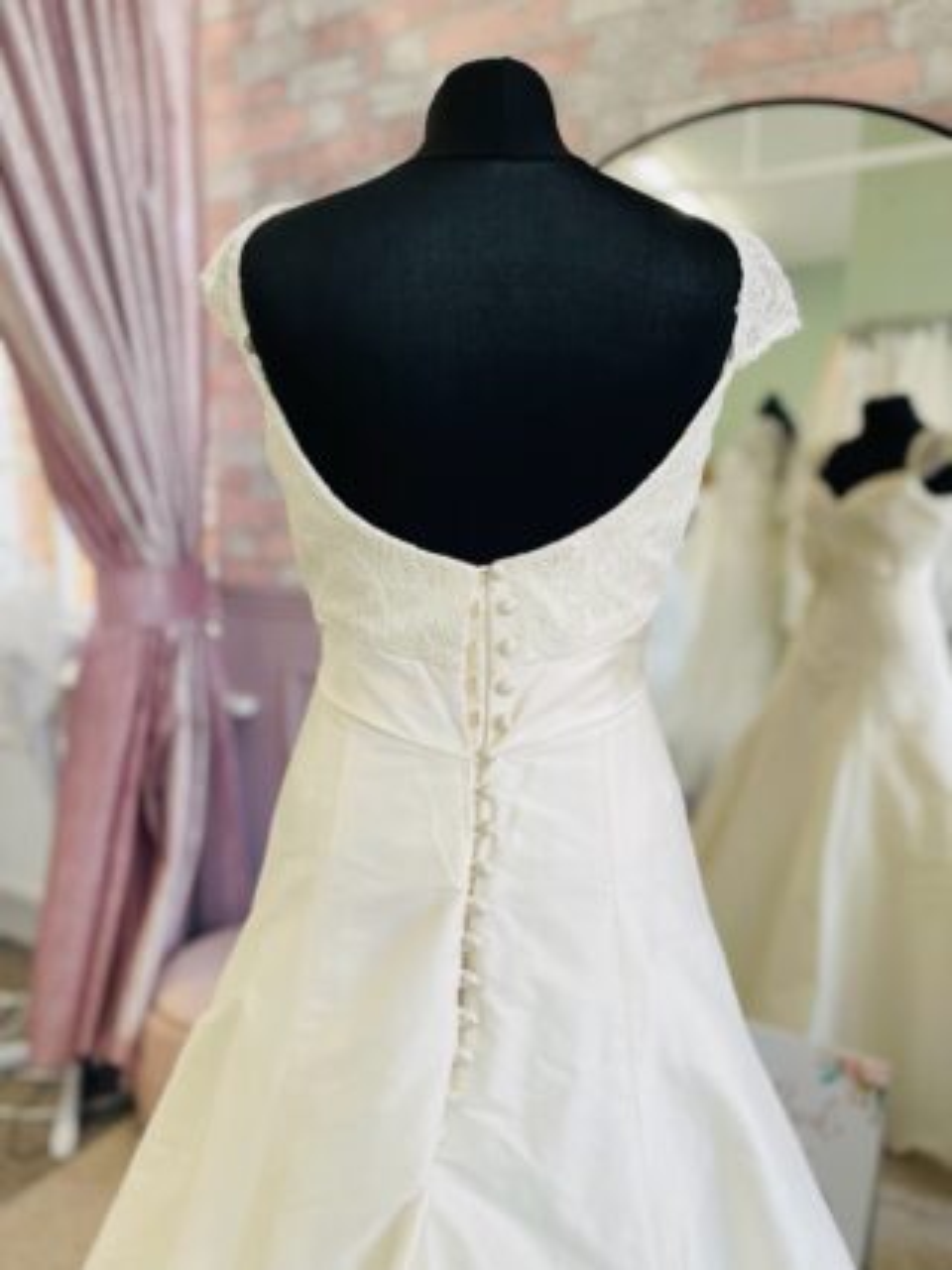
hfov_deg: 53.0
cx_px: 476
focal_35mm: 26
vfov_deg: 67.3
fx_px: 954
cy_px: 635
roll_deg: +0.0
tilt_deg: -9.3
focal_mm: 5.1
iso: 40
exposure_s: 1/121
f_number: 1.6
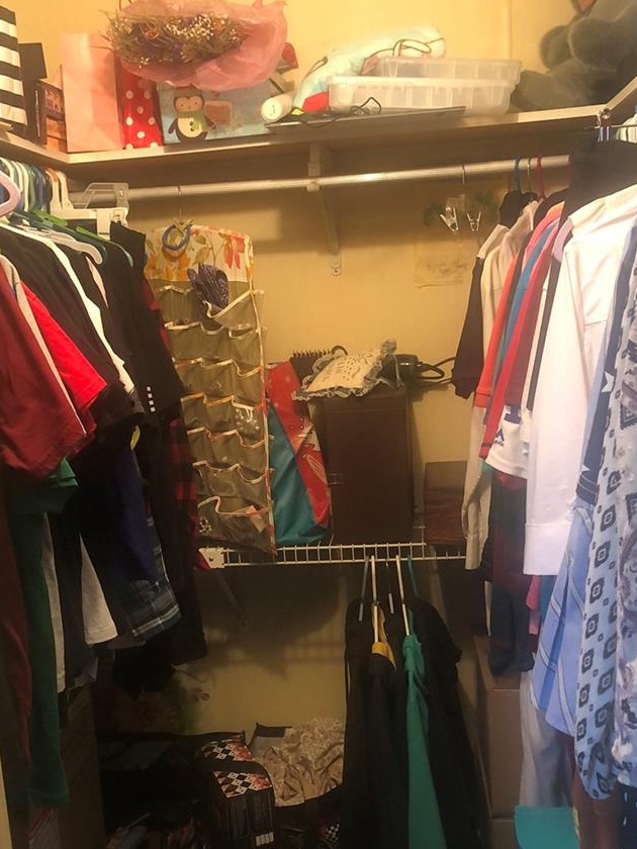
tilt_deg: -10.8
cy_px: 503
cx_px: 318
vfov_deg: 46.6
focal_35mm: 40
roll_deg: +3.2
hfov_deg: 36.0
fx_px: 981
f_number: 1.8
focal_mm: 4
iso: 100
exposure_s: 1/9
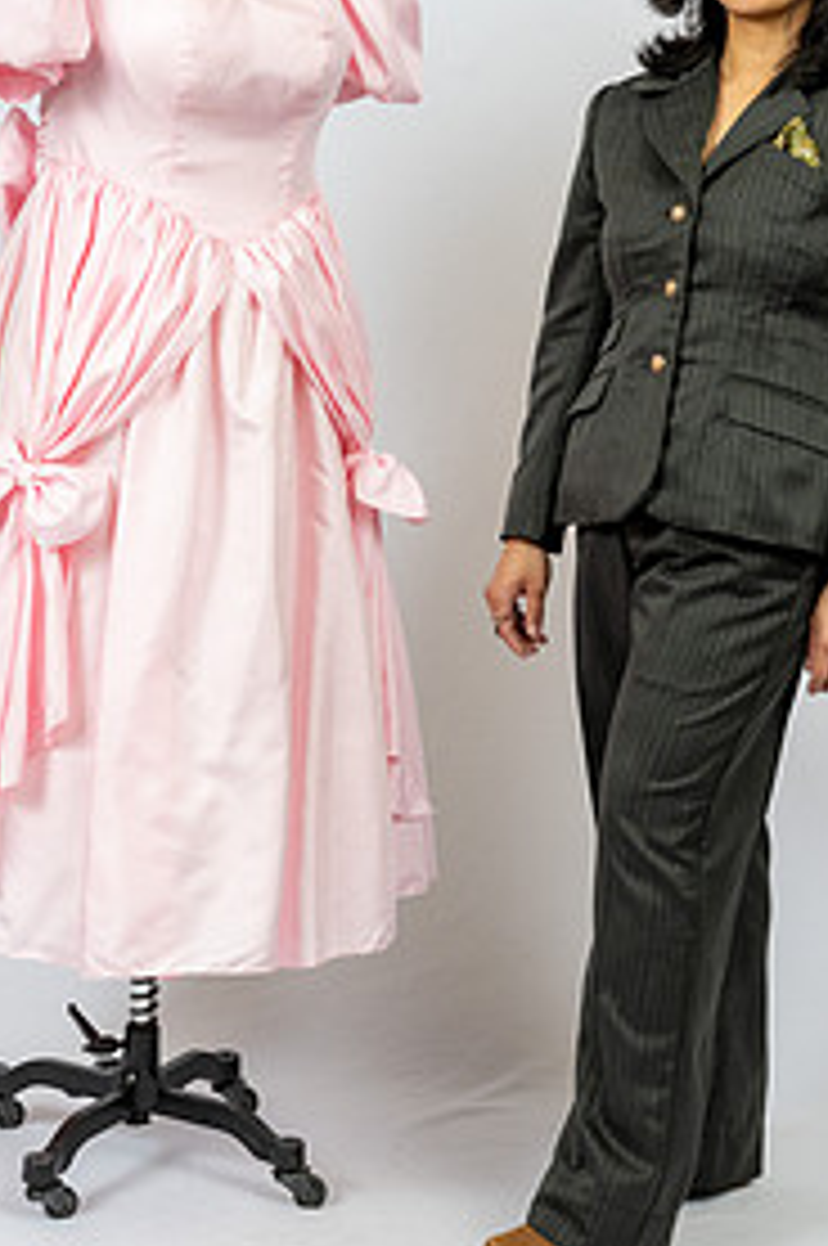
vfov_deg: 24.4
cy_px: 423
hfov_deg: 16.4
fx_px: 2870
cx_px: 414
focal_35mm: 83
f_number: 9
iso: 800
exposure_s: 1/100
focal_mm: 51
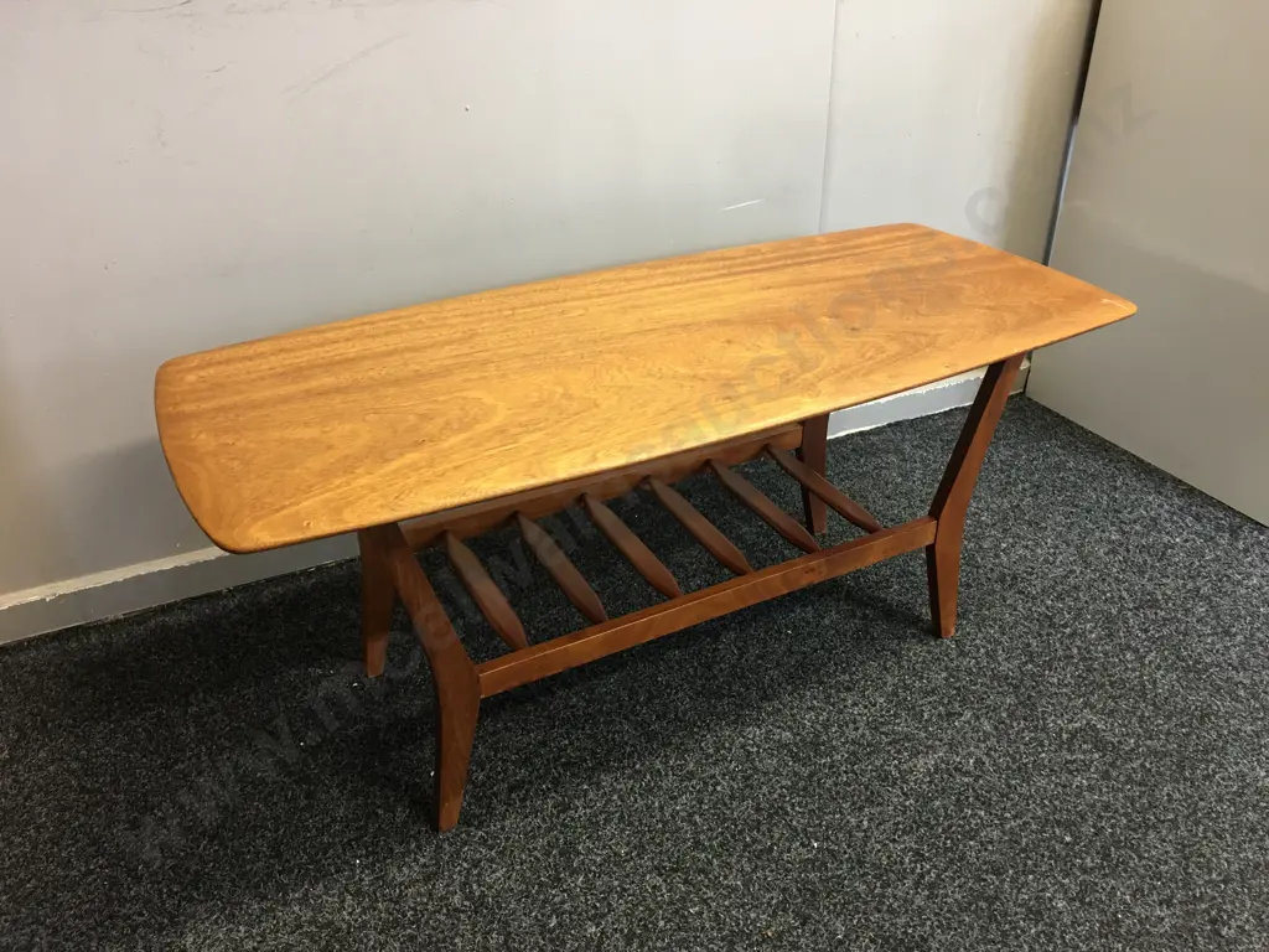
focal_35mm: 29
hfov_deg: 61.7
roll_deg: -0.6
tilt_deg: -27.7
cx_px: 634
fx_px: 1063
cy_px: 476
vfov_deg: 48.2
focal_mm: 4.15
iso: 100
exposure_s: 1/17
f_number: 2.2
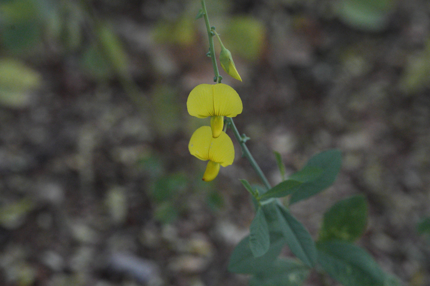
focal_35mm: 200
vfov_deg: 6.9
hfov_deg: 10.3
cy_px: 143
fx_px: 2389
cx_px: 215
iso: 12800
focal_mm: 200
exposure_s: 1/3200
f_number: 8
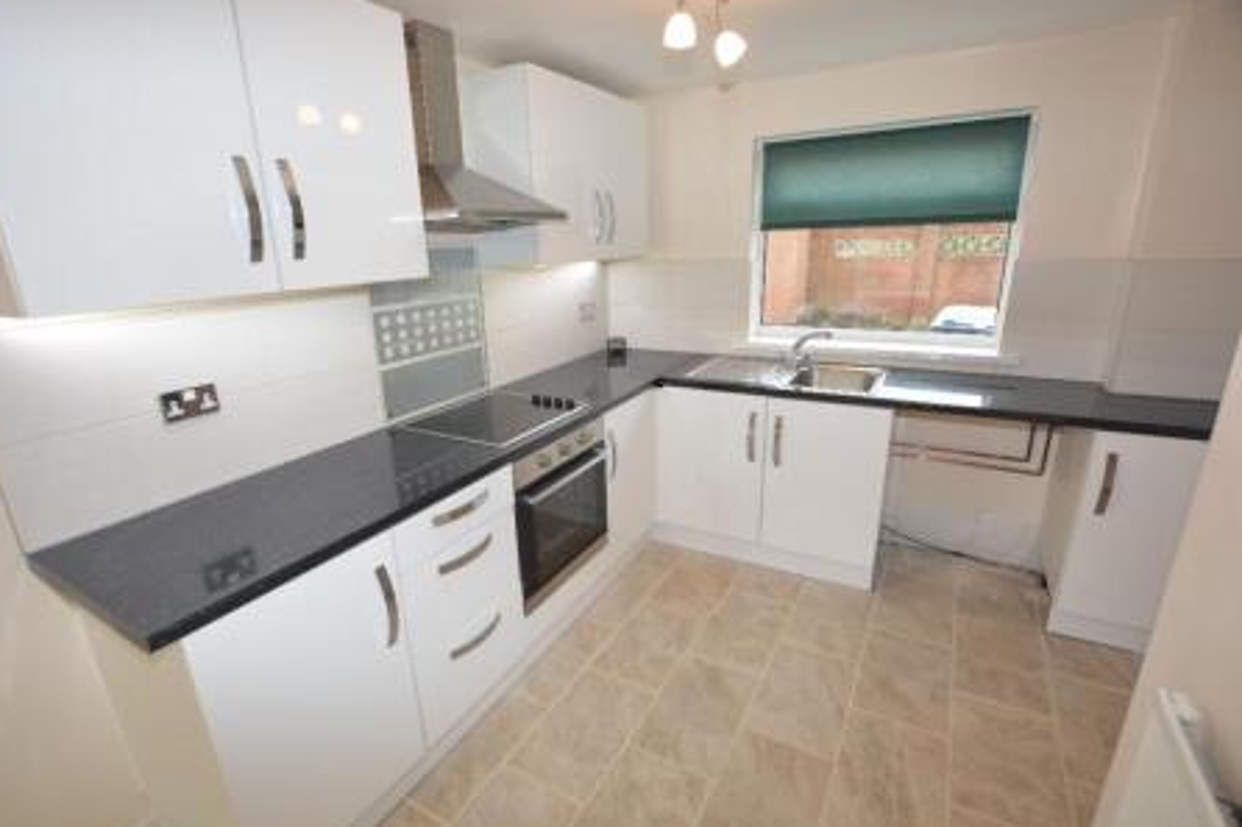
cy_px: 414
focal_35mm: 16
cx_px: 590
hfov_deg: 96.7
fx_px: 552
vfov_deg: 73.7
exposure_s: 1/60
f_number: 4
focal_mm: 10
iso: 250
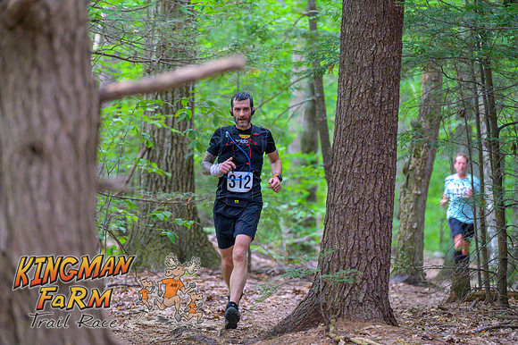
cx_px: 259
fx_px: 2876
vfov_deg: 6.9
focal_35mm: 200
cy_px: 172
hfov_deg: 10.3
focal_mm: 200
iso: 8000
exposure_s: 1/200
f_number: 4
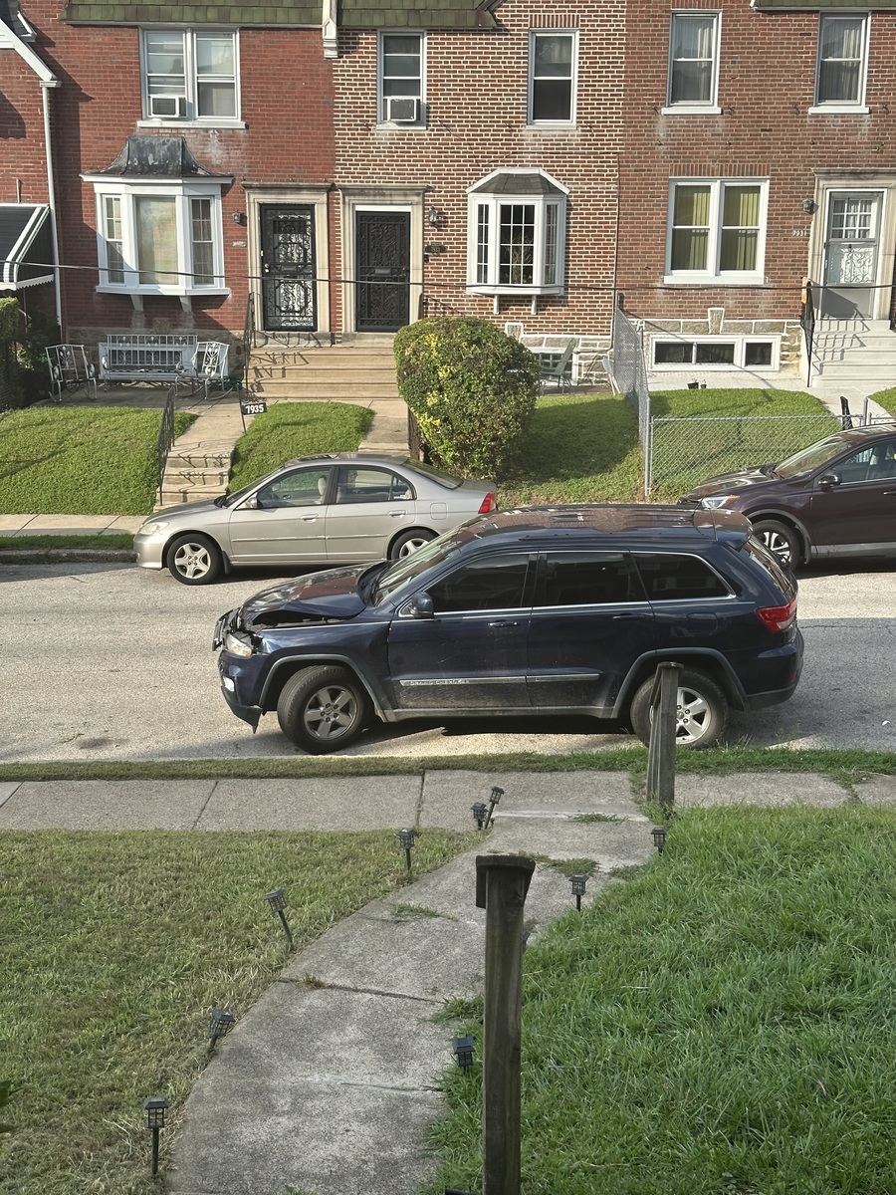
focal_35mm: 48
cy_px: 598
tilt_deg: -13.4
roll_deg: -1.4
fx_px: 1657
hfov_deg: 30.3
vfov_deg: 39.7
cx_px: 448
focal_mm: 6.86
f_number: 1.78
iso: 64
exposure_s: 1/2114
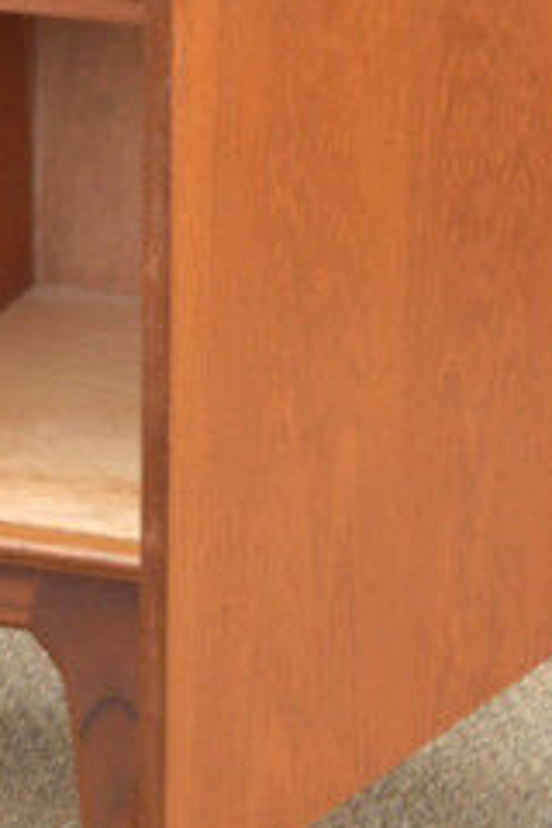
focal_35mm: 281
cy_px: -104
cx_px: -549
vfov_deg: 7.3
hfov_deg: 4.8
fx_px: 6462
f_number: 5.6
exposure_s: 1/125
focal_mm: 50
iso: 250
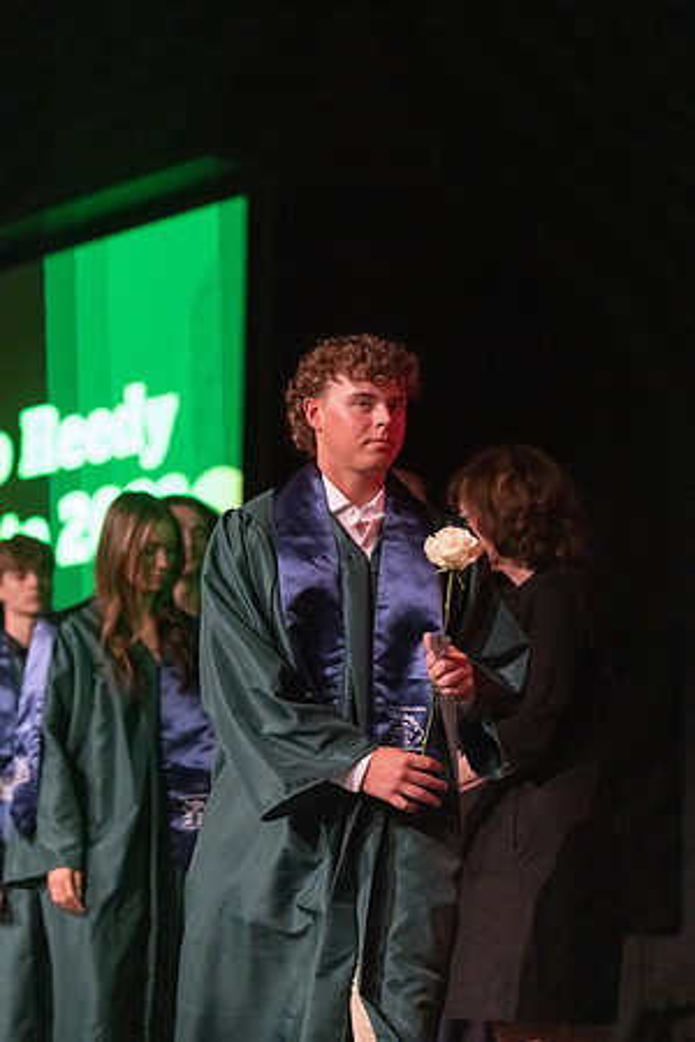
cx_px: 348
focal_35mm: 97
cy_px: 521
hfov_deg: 14.1
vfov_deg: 21.0
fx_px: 2809
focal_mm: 97
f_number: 2.8
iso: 16000
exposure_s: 1/1000
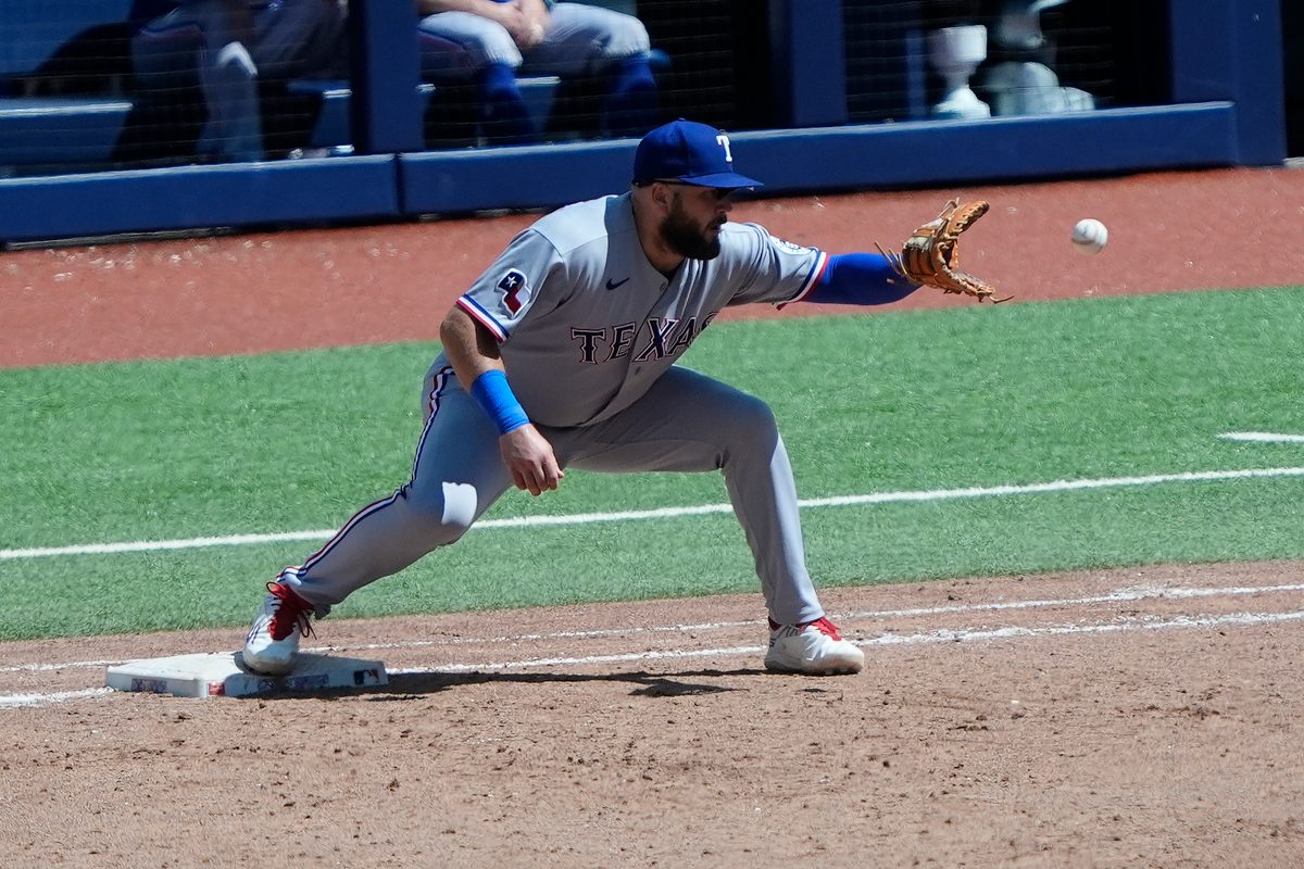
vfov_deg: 2.5
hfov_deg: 3.7
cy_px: 434
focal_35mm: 560
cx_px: 652
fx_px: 20283
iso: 800
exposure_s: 1/6400
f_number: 4
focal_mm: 560
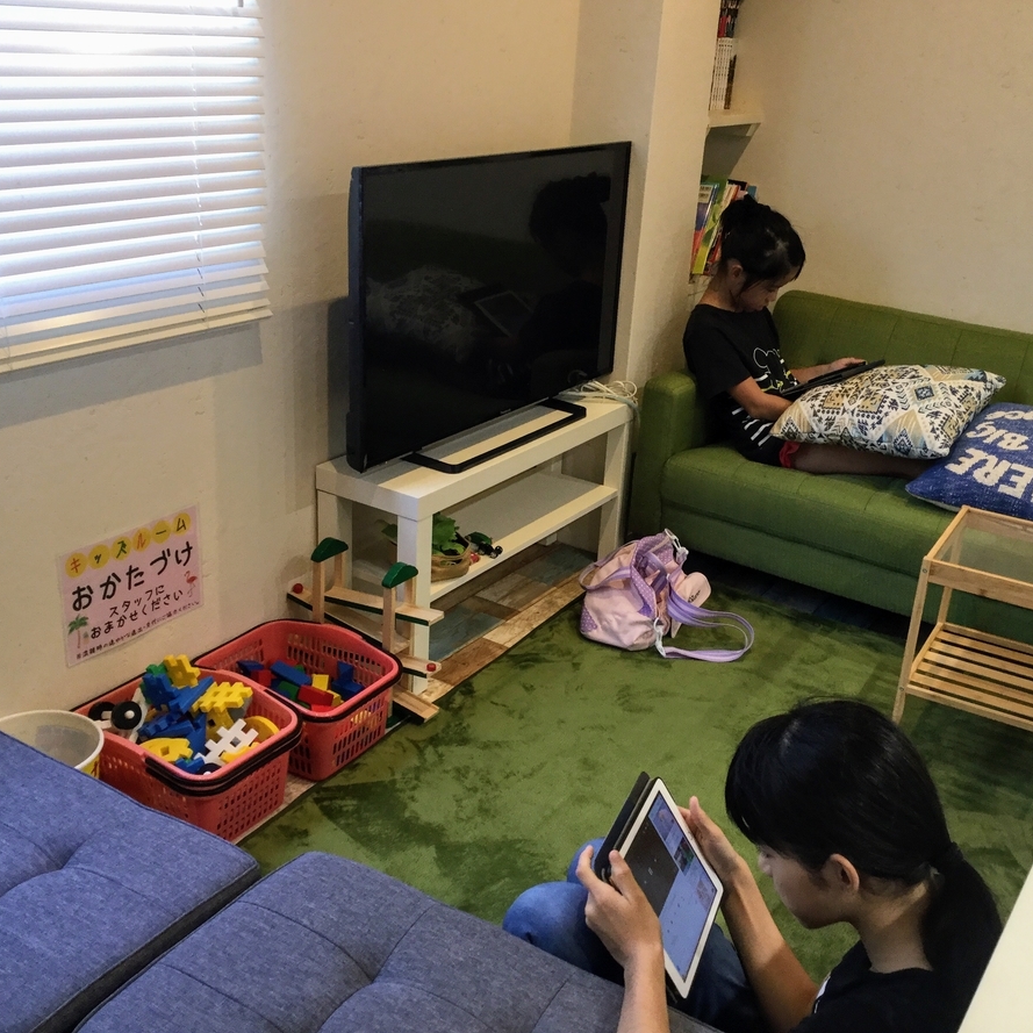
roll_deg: -5.1
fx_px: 1249
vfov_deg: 44.9
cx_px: 591
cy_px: 511
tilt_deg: -21.6
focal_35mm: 37
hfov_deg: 44.8
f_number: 2.4
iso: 50
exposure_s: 1/30
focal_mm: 3.3
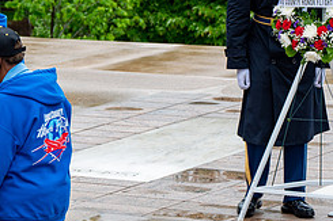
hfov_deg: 8.4
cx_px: 242
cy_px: 5
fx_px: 2274
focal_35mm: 246
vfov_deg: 5.6
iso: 125
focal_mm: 104
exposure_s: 1/100
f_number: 6.3
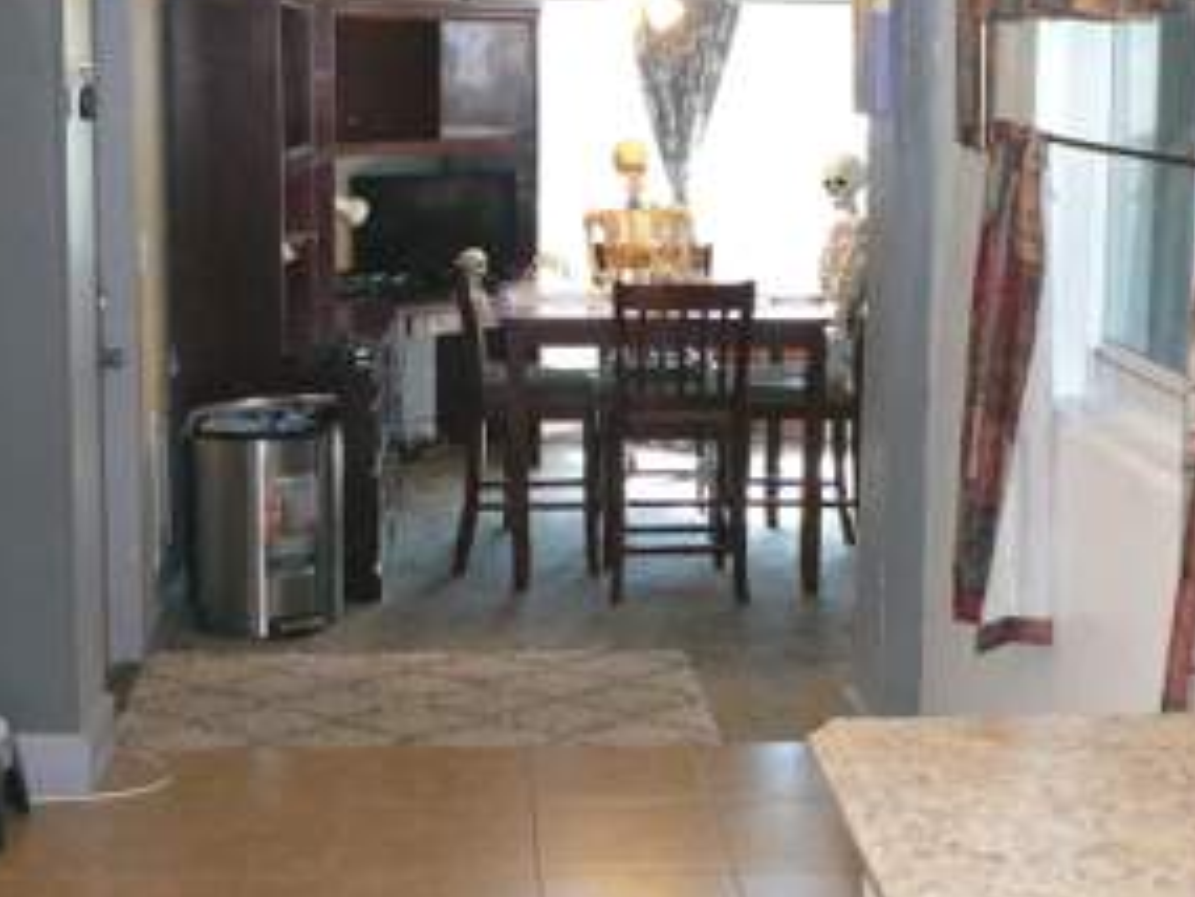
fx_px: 2038
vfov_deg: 24.7
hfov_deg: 32.7
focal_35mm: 59
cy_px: 293
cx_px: 583
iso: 320
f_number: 2.8
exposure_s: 1/30
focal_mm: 5.2
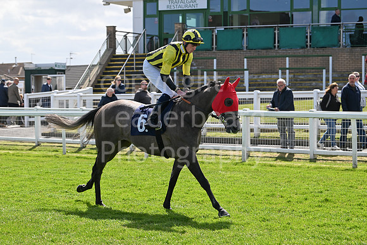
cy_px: 122
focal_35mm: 105
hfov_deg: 19.5
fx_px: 1071
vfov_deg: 13.0
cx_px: 184
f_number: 5.6
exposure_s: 1/1600
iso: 400
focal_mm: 105
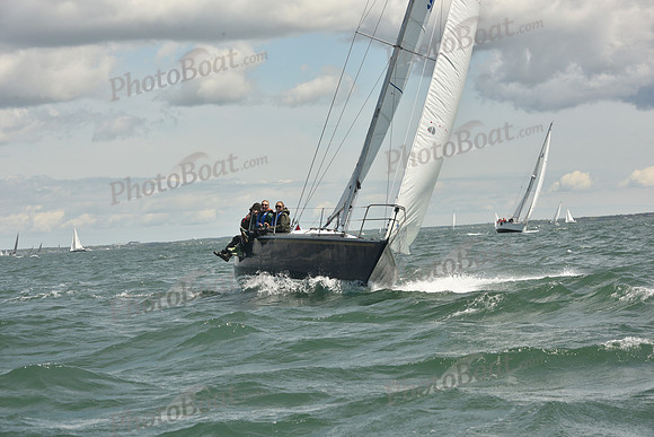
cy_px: 218
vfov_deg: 11.0
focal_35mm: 125
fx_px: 2271
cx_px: 327
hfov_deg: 16.4
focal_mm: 125
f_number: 11
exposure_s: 1/800
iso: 320
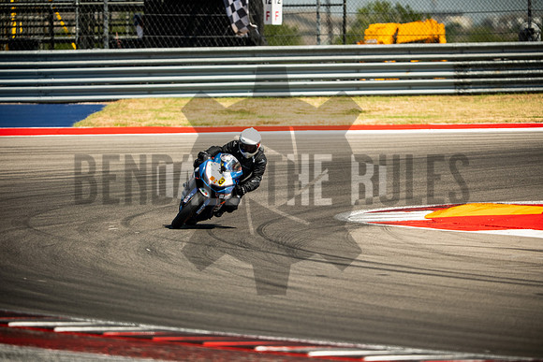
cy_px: 181
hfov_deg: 4.9
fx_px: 6336
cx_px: 272
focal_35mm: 420
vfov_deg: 3.3
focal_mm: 280
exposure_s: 1/1600
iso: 250
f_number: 2.8
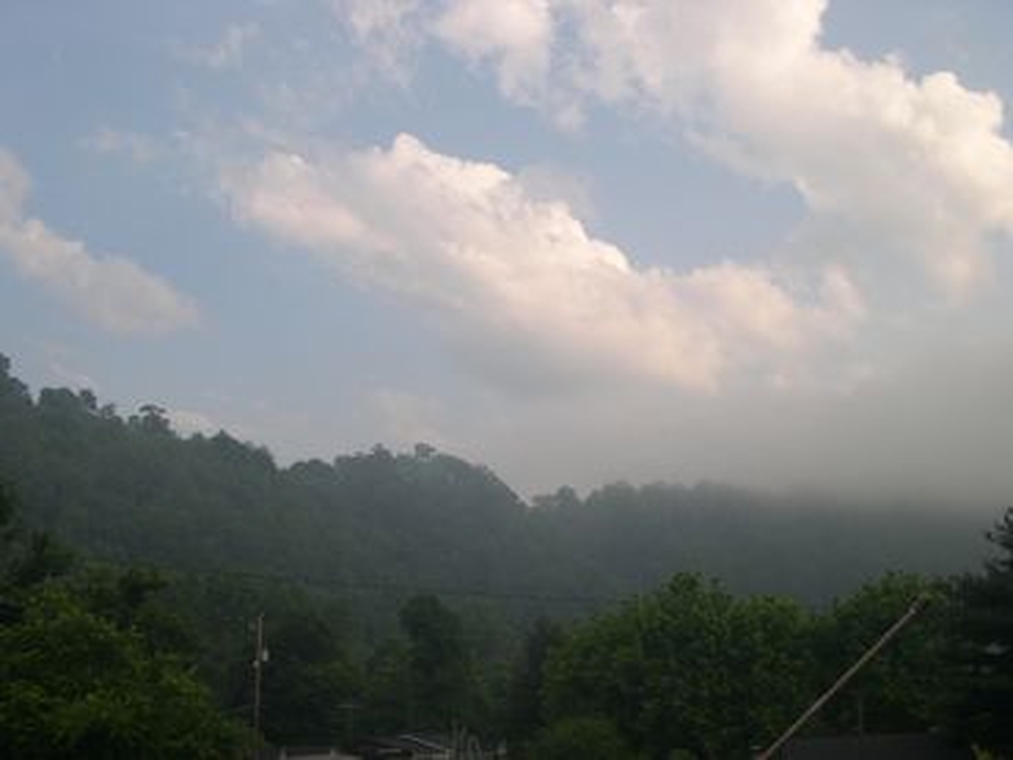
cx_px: 506
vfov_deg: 37.7
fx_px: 1112
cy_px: 380
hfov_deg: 49.0
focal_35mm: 38
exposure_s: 1/118
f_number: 7.6
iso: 100
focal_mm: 8
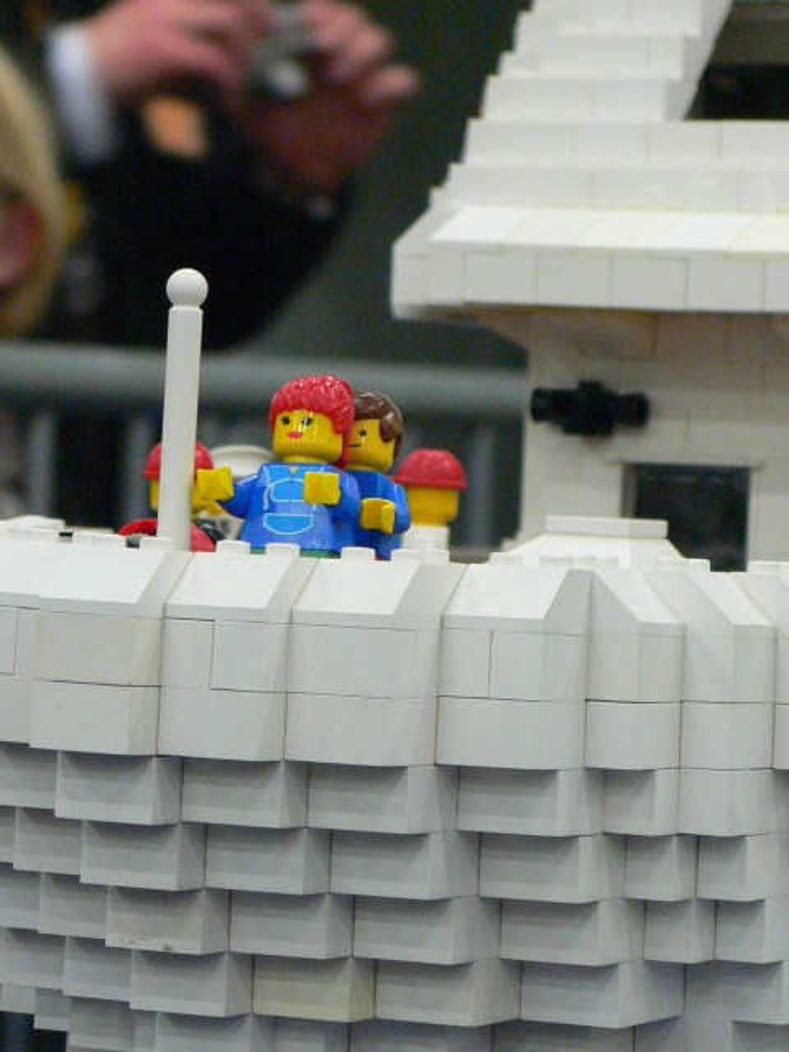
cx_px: 394
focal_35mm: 158
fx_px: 4802
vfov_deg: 12.5
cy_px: 526
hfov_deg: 9.4
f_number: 4.5
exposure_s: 1/10
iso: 200
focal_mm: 20.9
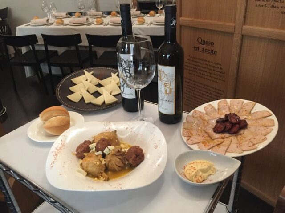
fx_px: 239
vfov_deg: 48.2
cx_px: 142
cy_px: 106
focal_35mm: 29
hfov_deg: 61.7
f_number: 2.2
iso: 250
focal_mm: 4.15
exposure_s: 1/33
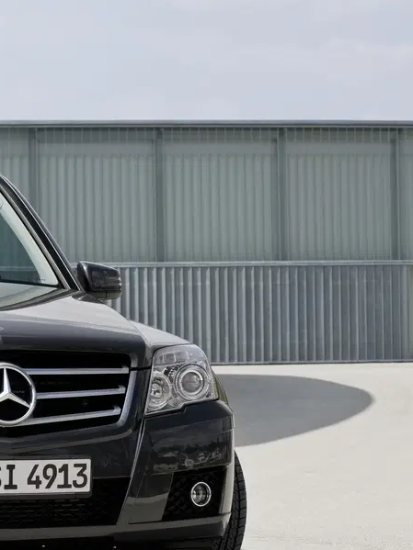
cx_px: -63
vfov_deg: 10.8
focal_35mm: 183
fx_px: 2912
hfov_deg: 8.0
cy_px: 322
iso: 100
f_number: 8
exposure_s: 1/125
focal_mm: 95
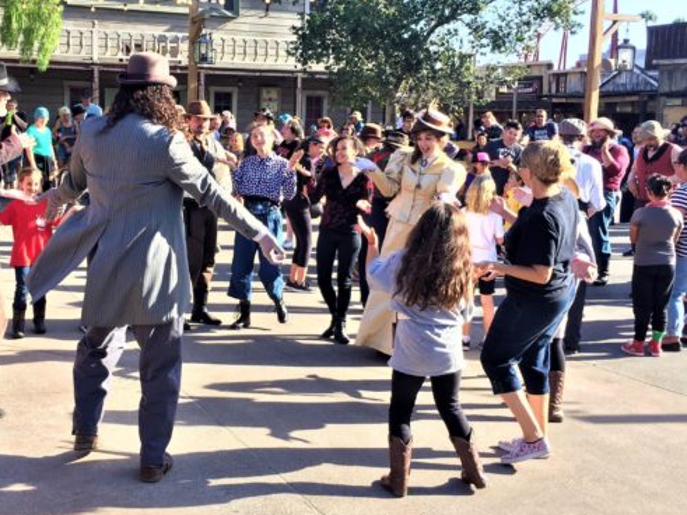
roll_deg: -2.7
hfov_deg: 50.9
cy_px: 240
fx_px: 714
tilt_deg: -7.9
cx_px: 263
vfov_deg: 39.6
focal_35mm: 36
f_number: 2.2
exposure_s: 1/430
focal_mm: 4.15
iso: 32
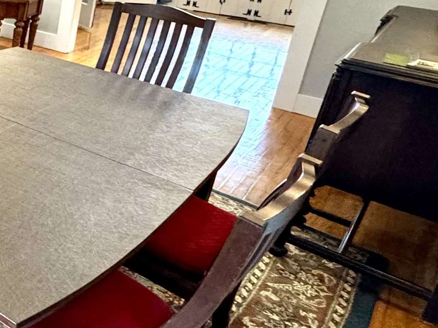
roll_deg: -0.4
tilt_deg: -18.1
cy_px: 46
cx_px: -198
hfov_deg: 29.7
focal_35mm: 42
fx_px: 531
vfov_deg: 32.9
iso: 500
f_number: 2.2
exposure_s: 1/60
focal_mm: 2.22
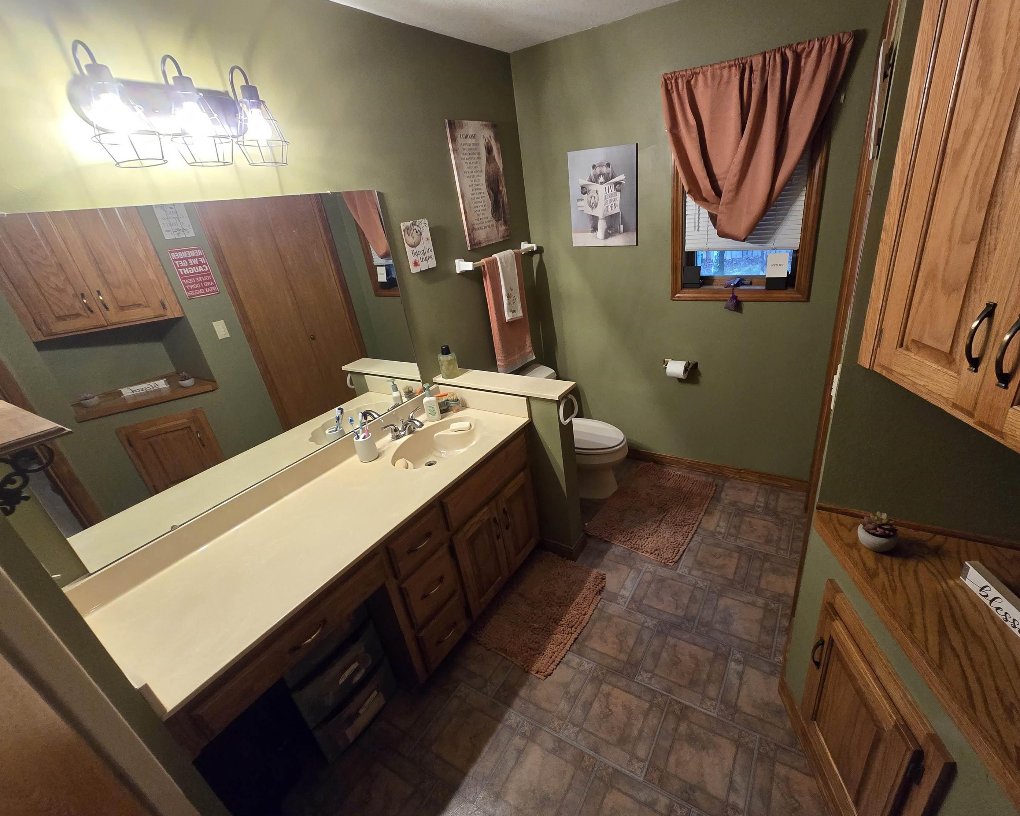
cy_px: 414
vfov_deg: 88.0
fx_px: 423
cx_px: 557
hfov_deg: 100.4
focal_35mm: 14
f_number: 2.2
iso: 800
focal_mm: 2.2
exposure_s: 1/60
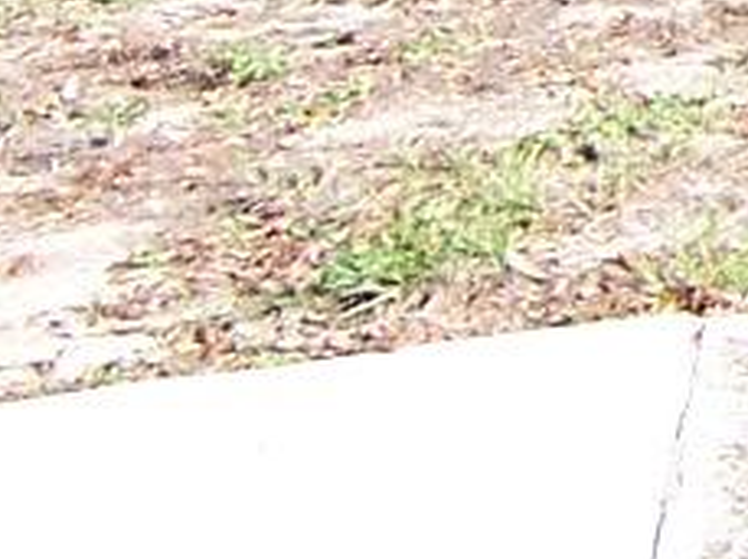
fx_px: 4833
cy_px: -1141
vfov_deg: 6.1
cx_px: 2296
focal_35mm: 224
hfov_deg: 7.7
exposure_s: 1/250
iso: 80
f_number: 3.4
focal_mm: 5.5
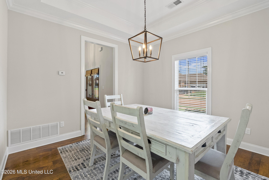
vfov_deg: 73.8
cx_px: 134
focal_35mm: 16
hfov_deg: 96.7
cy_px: 90
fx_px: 120
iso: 800
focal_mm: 16
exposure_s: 1/13
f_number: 9
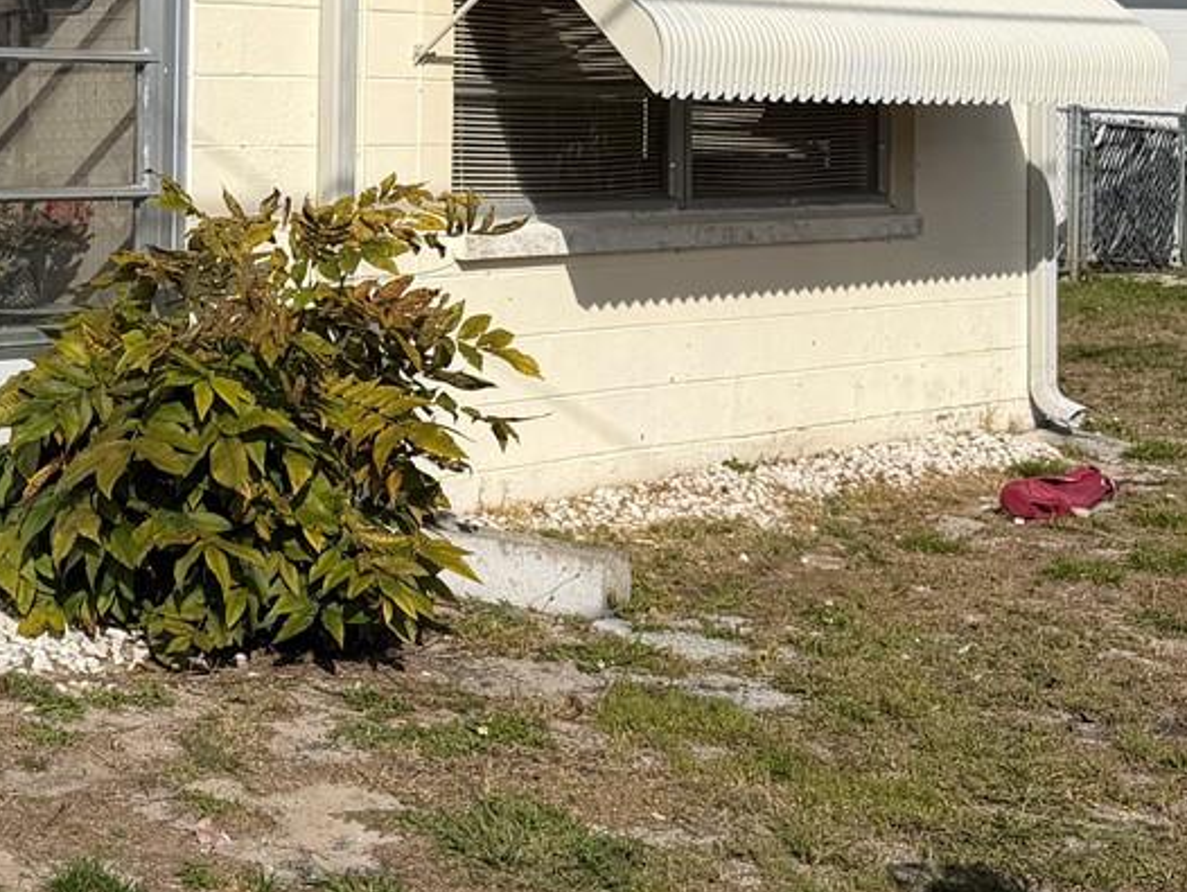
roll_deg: -0.7
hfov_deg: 25.6
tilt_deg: +1.8
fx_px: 2504
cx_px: 54
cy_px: -9
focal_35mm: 73
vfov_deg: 19.6
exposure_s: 1/9091
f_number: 1.78
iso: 80
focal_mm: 6.76
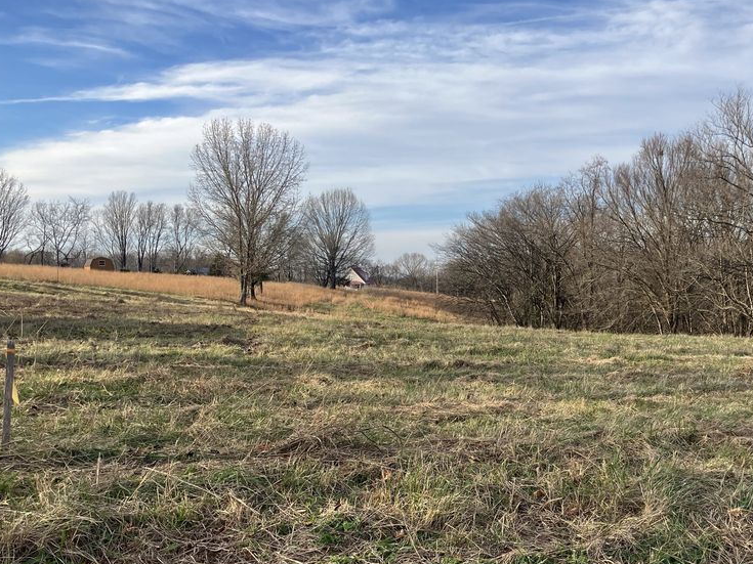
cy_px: 324
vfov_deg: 36.7
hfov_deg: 47.1
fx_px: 848
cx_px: 499
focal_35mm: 39
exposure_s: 1/1215
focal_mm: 3.99
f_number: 1.8
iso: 32
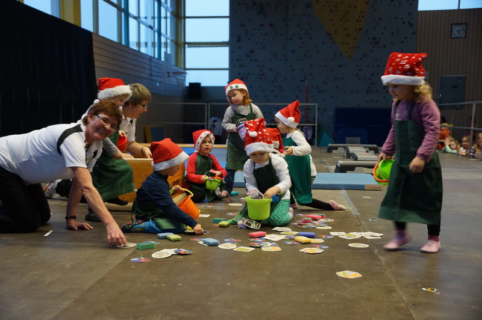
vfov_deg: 31.8
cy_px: 160
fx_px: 562
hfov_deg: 46.4
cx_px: 241
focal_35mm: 42
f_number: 4
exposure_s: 1/60
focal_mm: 28
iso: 800
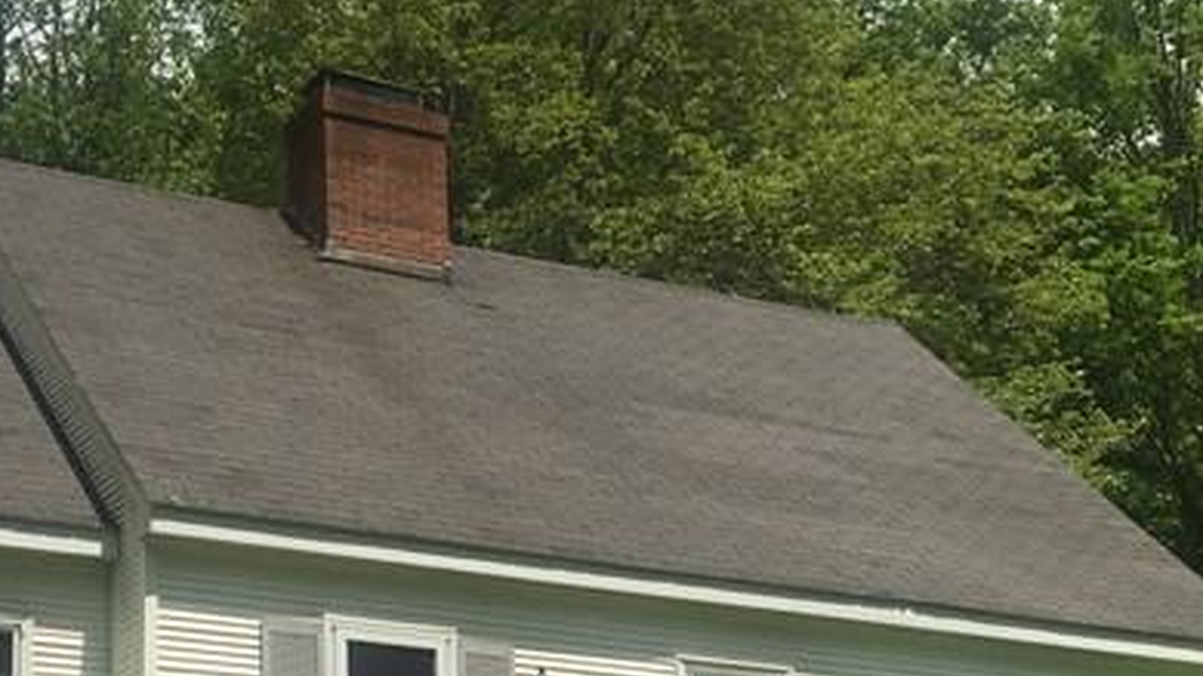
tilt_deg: +18.5
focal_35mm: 83
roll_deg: +2.7
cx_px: 416
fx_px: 2647
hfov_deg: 25.5
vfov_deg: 14.5
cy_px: 525
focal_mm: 4.15
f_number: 2.2
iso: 25
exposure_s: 1/2137
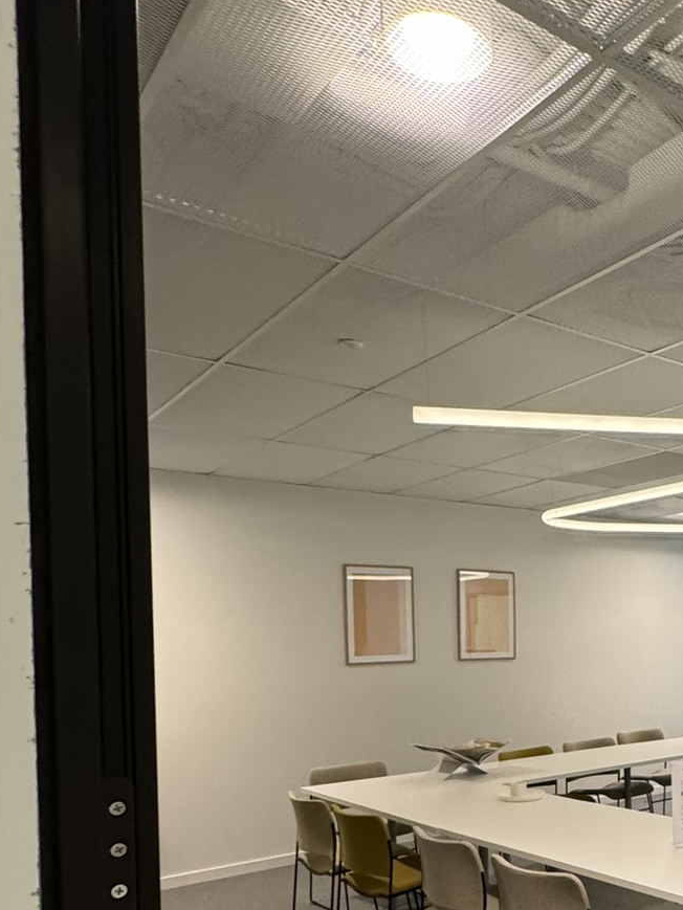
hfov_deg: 37.8
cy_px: 643
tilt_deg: -1.4
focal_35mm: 33
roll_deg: +1.3
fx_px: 868
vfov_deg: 53.6
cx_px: 698
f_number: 2.2
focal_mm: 2.22
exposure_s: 1/56
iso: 400
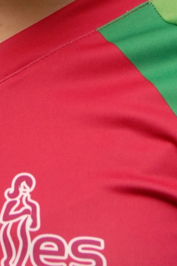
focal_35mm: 295
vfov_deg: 6.9
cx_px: 38
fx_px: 2174
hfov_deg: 4.7
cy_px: -151
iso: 500
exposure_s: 1/100
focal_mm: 52
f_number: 5.6
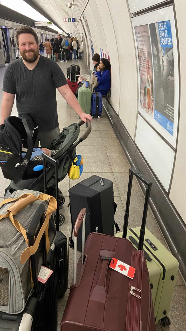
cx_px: 83
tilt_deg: -23.1
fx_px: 254
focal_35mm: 29
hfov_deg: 40.1
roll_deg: -0.6
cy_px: 163
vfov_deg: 66.1
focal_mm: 4.25
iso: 250
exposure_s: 1/58
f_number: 1.8
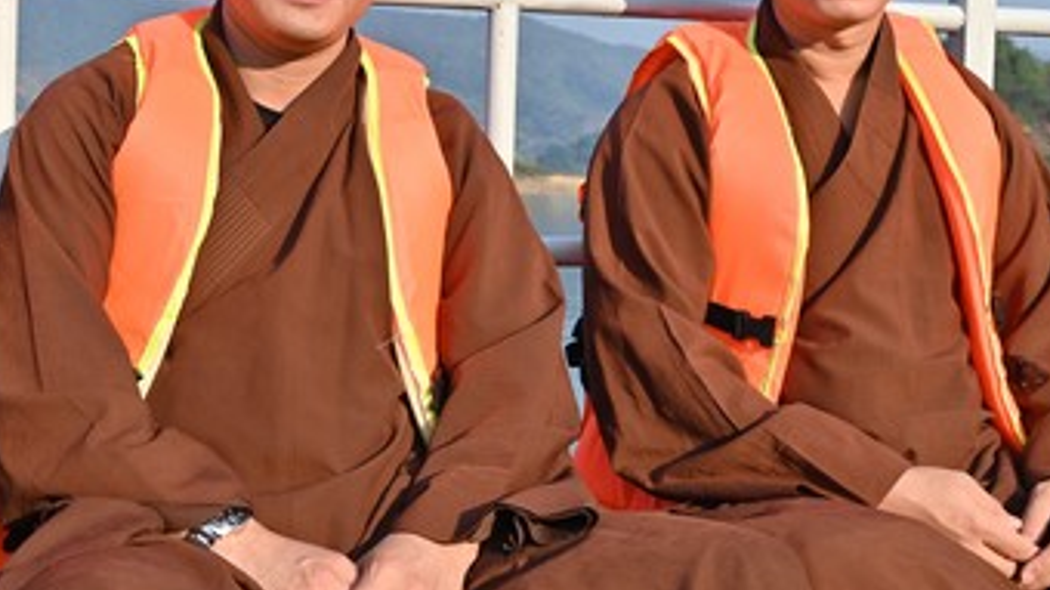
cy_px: 148
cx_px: 222
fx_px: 1726
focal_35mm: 62
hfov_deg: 33.0
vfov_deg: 19.3
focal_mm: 31
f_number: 9
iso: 160
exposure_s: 1/320
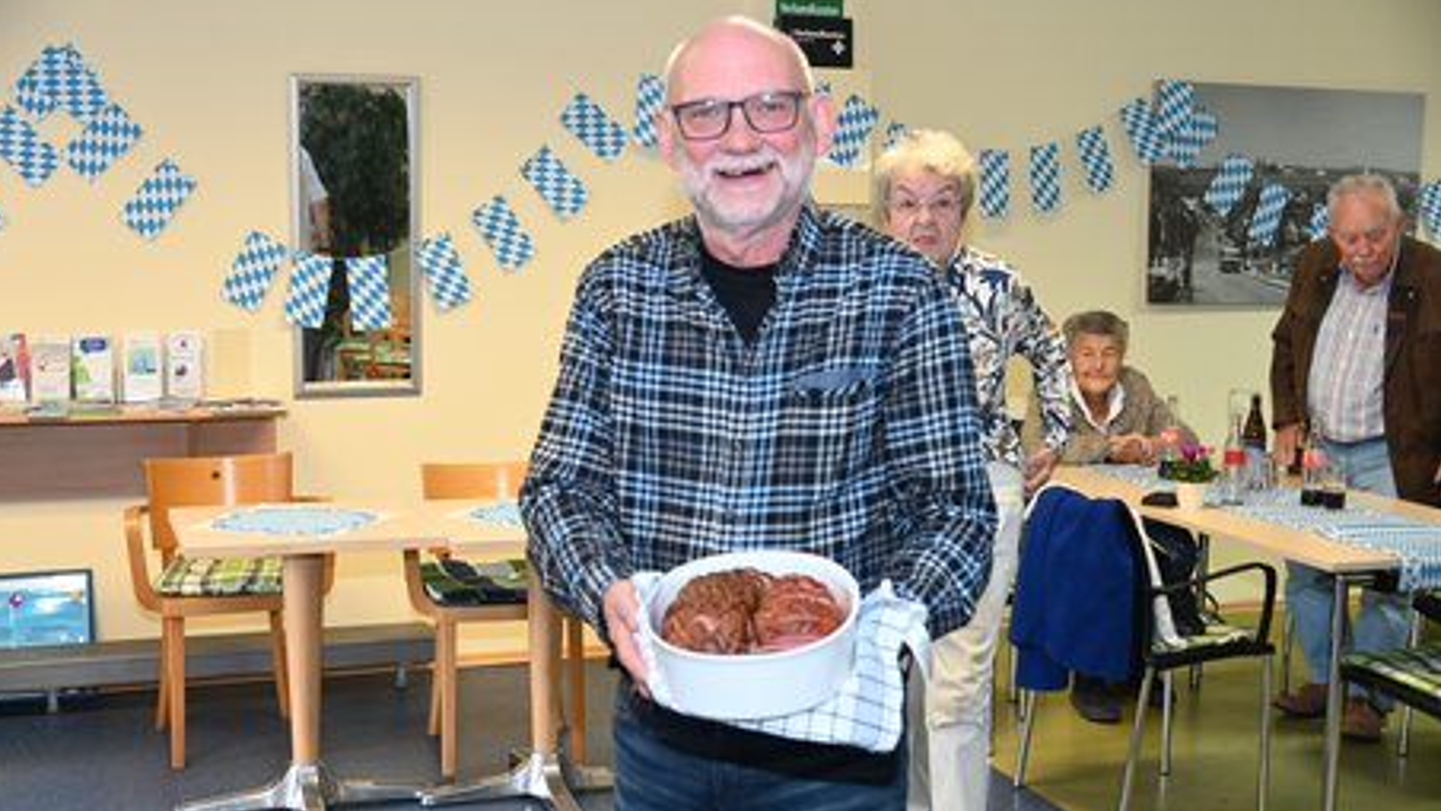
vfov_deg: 23.9
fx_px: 1911
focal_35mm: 50
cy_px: 460
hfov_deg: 41.3
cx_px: 713
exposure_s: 1/60
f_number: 5.3
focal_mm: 47
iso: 1600
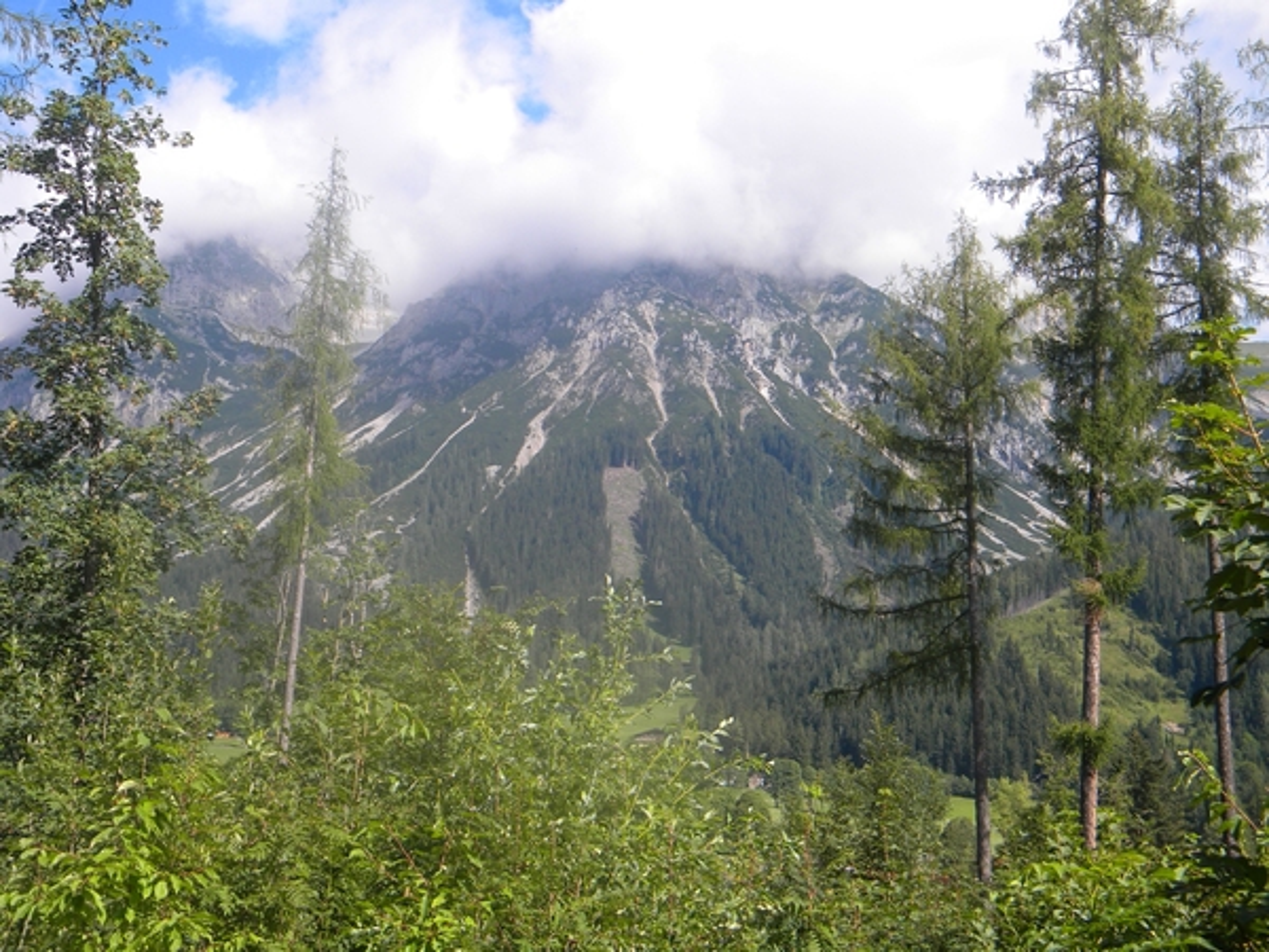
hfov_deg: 40.4
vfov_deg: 30.9
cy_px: 476
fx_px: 1723
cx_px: 634
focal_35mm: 47
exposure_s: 1/489
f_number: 3.9
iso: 80
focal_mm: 8.6
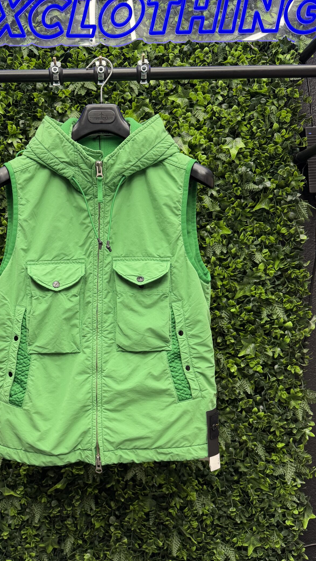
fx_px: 477
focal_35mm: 32
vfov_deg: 61.0
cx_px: 104
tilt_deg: -1.9
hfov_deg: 36.3
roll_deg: -0.5
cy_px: 285
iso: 125
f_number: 1.78
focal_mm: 6.76
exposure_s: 1/84
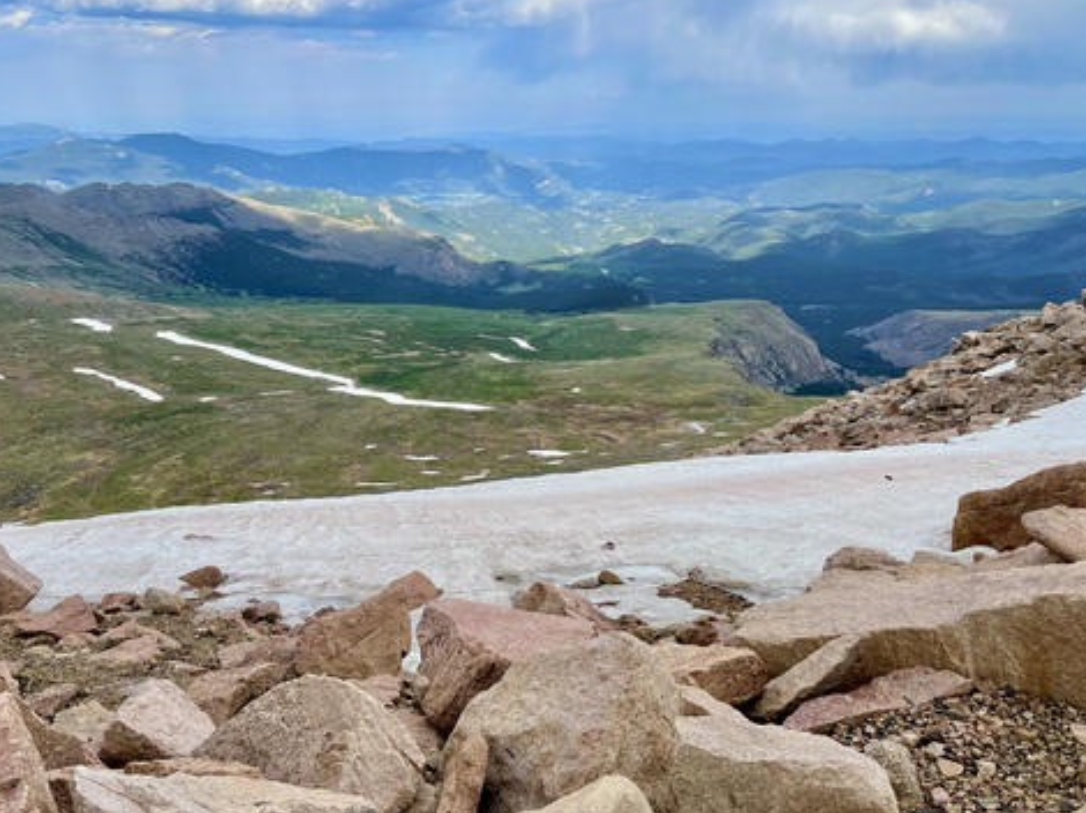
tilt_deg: -16.7
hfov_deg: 58.1
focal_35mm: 31
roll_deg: -0.2
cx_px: 453
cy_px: 349
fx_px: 972
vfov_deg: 45.3
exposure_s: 1/3448
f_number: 1.6
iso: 32
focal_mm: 5.1
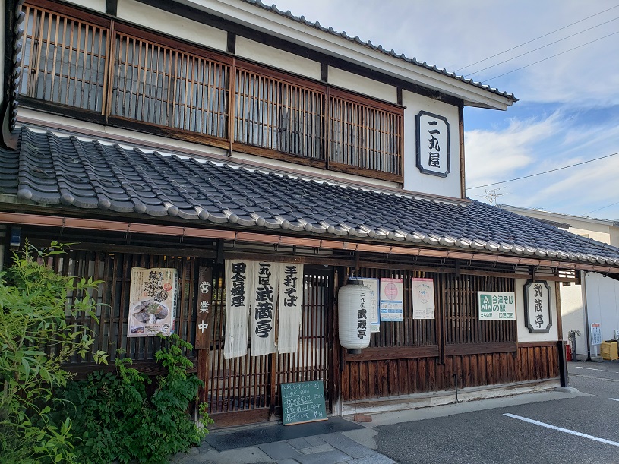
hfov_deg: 67.3
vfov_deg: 53.1
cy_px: 232
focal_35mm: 26
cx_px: 310
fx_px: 465
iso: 50
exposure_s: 1/596
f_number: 2.4
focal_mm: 4.3
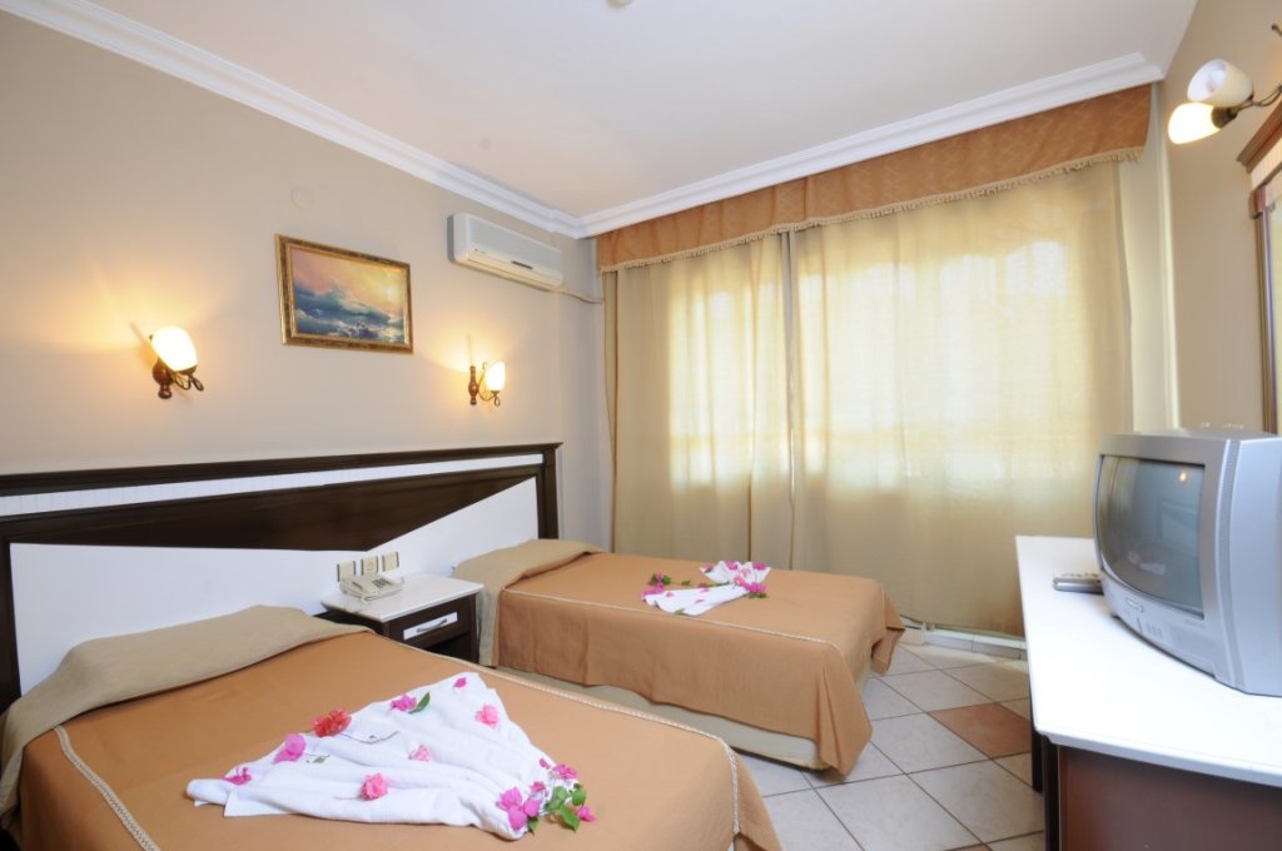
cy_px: 426
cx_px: 641
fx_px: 533
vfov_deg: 77.2
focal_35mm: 15
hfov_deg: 100.5
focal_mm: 10
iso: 200
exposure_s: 1/1.3
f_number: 11
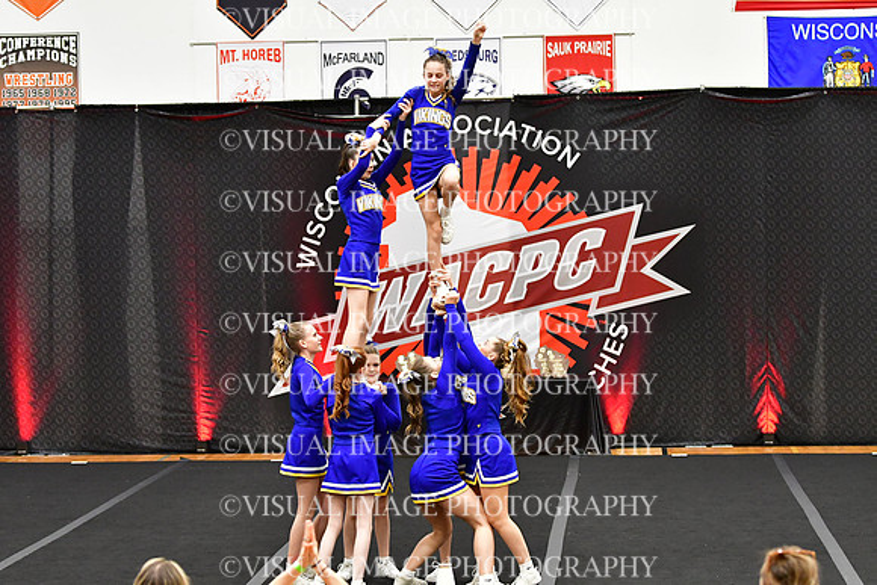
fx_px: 2558
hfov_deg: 19.5
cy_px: 292
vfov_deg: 13.0
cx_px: 438
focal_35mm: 105
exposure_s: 1/500
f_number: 3.2
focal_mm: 70
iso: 5000
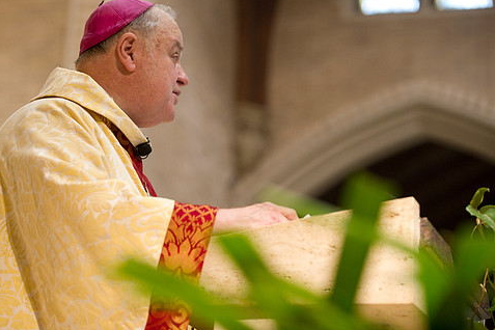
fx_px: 1636
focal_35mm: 119
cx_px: 198
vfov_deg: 11.5
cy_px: 135
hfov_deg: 17.2
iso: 2000
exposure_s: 1/125
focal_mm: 98
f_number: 2.8
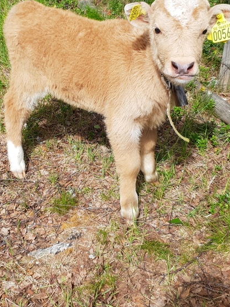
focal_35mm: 56
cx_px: 94
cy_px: 91
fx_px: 496
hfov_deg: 26.1
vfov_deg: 33.9
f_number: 1.5
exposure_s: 1/1255
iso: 50
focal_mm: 4.3
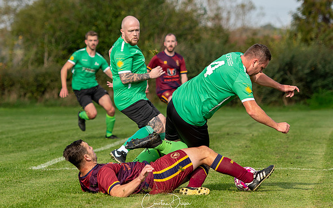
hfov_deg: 8.0
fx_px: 2368
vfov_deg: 5.0
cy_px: 102
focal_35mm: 261
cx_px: 153
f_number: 2.8
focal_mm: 112
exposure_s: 1/2500
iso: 200
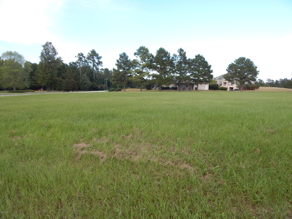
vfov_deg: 61.1
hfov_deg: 76.4
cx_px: 146
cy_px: 110
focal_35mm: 22
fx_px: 186
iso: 125
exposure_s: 1/250
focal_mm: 4
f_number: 3
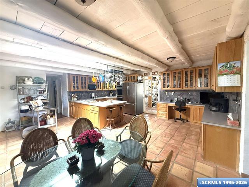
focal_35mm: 14
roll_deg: +0.9
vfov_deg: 85.7
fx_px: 101
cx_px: 124
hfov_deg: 102.1
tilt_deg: -3.2
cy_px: 94
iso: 320
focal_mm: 2.22
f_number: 2.2
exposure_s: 1/72
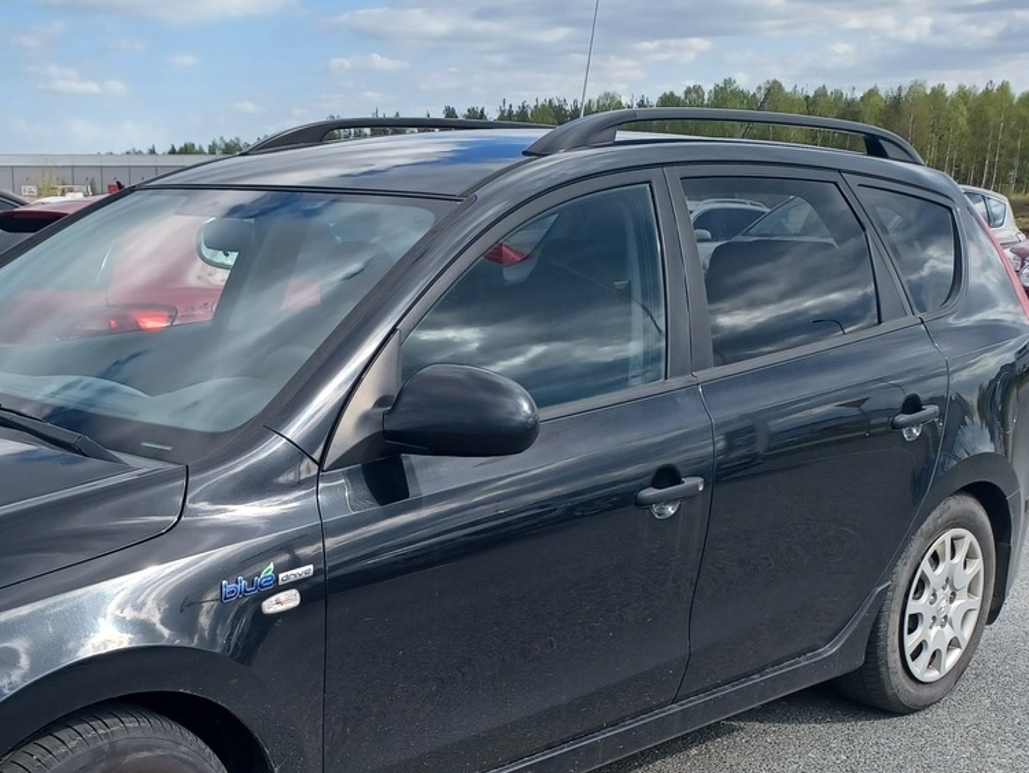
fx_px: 1427
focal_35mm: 48
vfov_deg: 29.5
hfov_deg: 38.1
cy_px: 633
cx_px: 195
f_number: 1.8
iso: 32
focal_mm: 4.6
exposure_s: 1/228
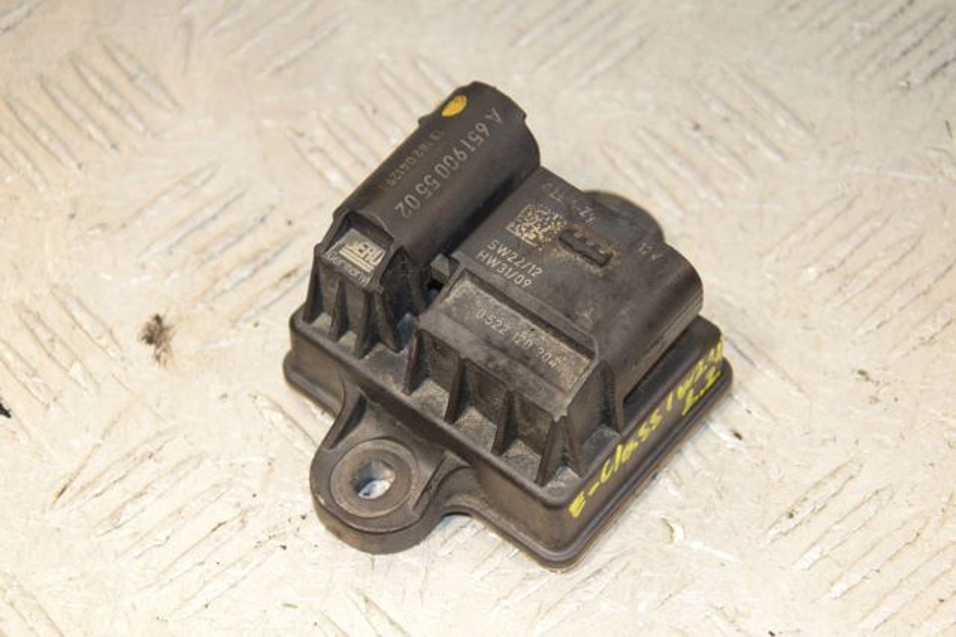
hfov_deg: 19.5
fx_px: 2787
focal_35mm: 105
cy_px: 318
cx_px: 478
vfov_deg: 13.0
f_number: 6.3
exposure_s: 1/200
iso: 1600
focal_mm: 70
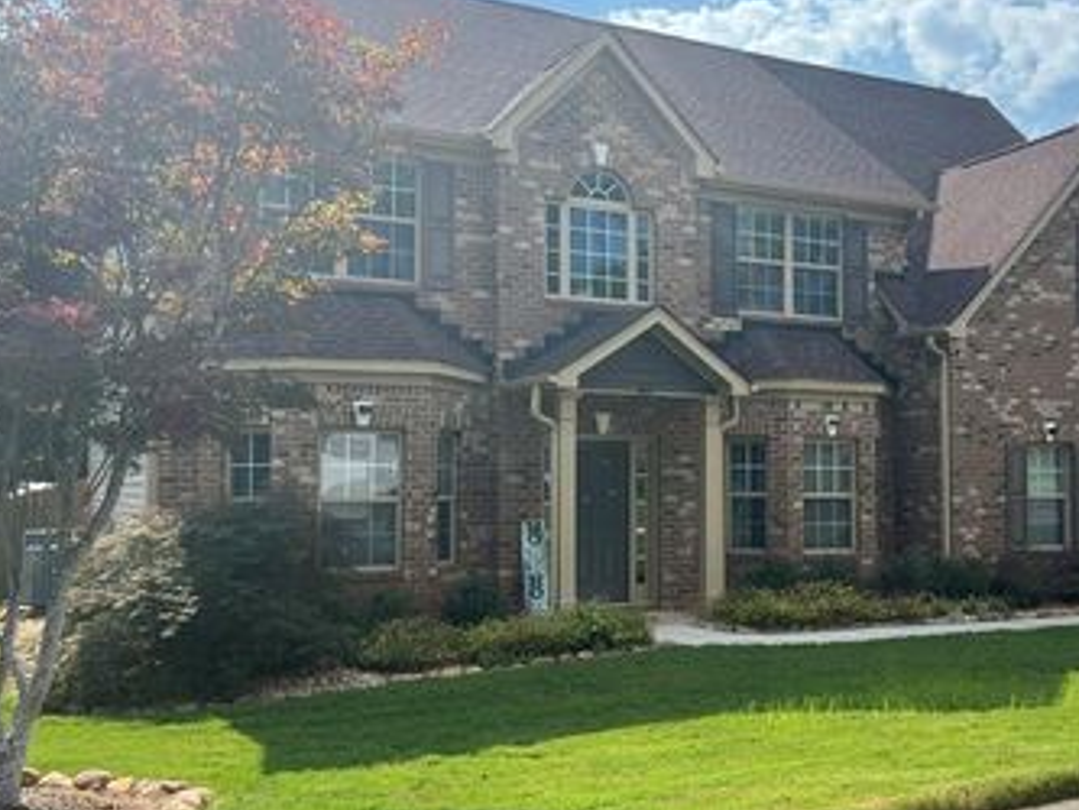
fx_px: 1216
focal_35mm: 39
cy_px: 420
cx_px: 680
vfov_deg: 36.8
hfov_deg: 47.4
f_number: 1.5
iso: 50
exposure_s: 1/3571
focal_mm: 5.7
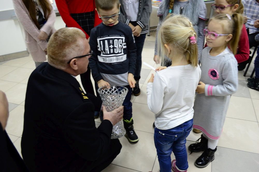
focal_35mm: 27
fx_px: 194
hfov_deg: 67.4
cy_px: 86
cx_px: 130
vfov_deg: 47.9
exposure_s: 1/30
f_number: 5.6
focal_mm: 18
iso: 800
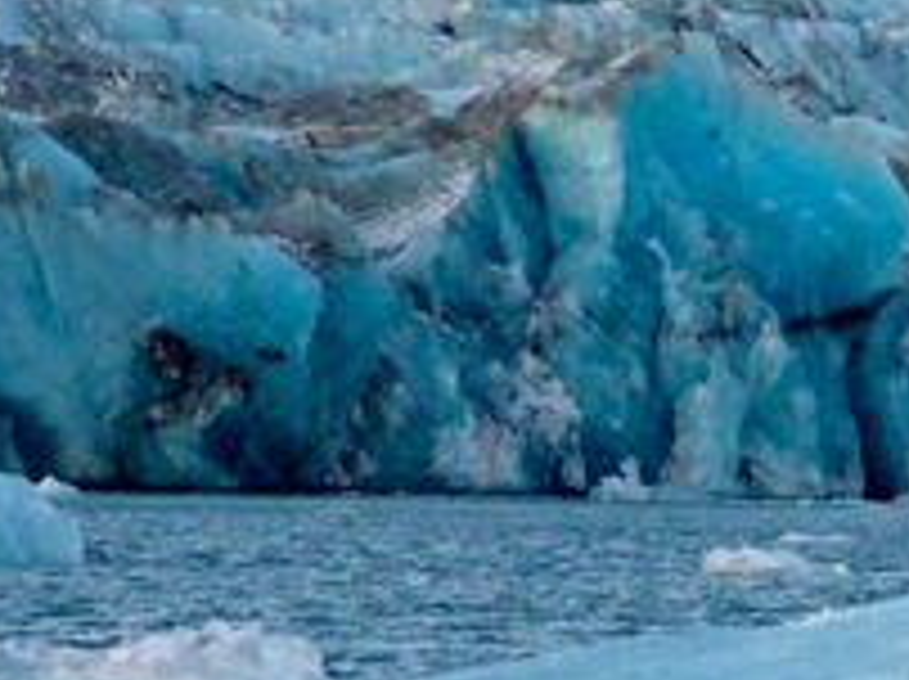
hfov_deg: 6.2
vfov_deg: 4.7
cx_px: 1112
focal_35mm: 317
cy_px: 322
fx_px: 8314
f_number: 4.4
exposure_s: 1/320
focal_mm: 21
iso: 800
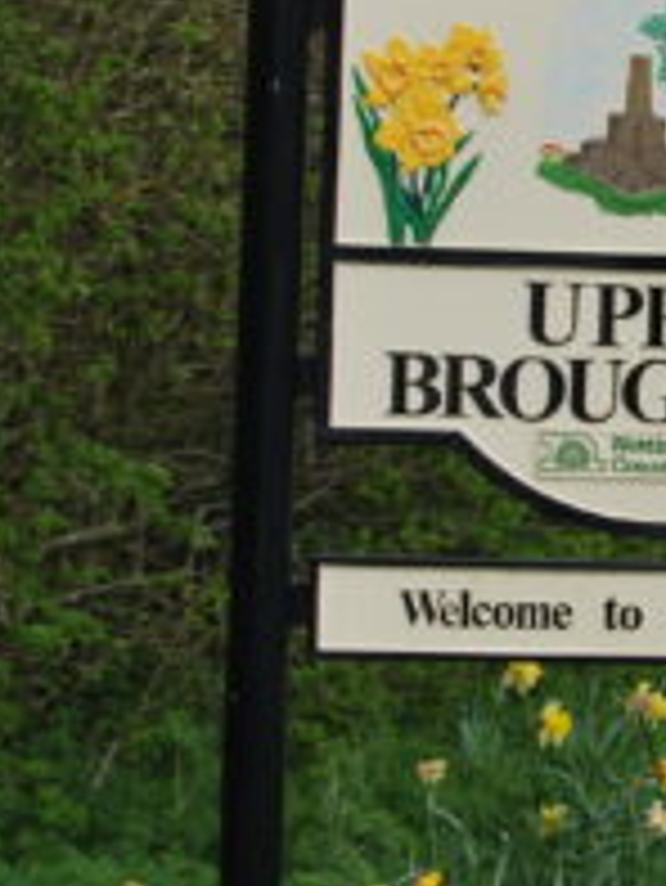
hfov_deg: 6.2
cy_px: 171
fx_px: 6022
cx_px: 1246
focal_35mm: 235
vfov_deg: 8.4
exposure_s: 1/200
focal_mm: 46
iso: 100
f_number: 7.1
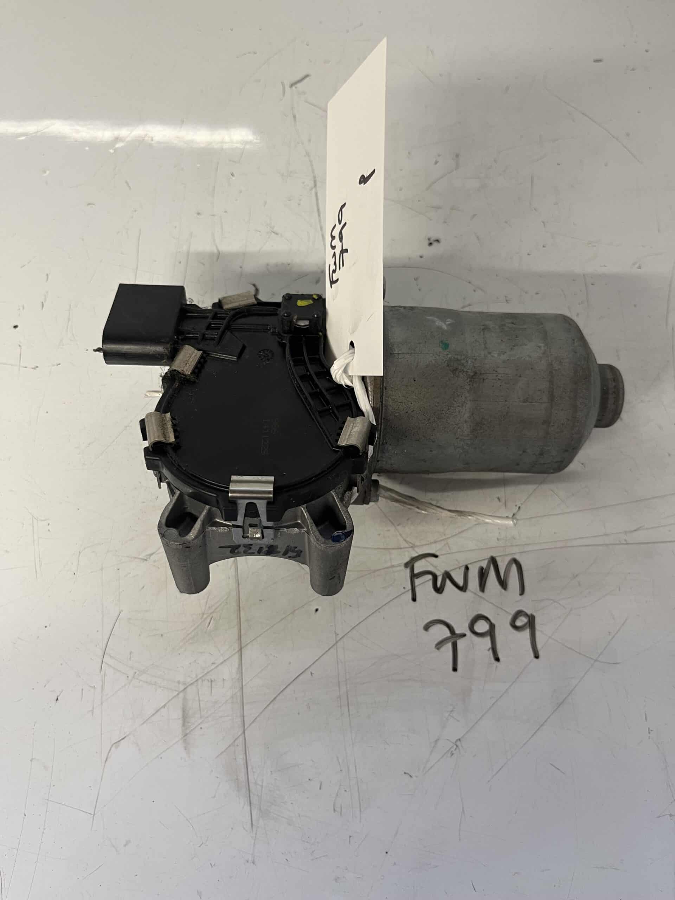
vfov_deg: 67.3
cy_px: 450
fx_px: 676
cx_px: 338
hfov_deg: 53.1
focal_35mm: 26
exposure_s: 1/50
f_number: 1.6
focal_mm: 5.1
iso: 80
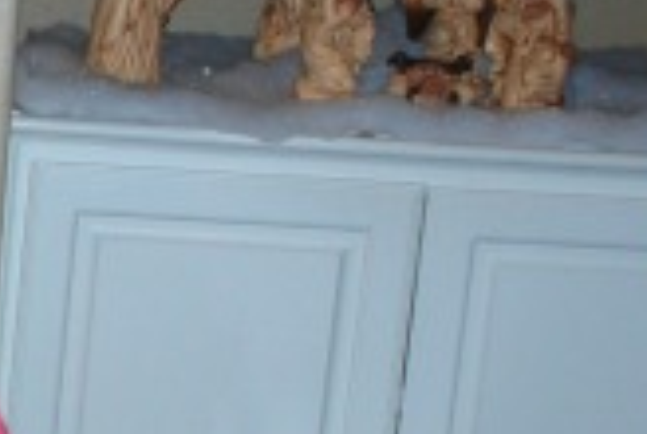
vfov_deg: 7.2
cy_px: 523
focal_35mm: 190
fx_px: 3421
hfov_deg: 10.0
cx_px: -635
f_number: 4
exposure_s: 1/60
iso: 200
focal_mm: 26
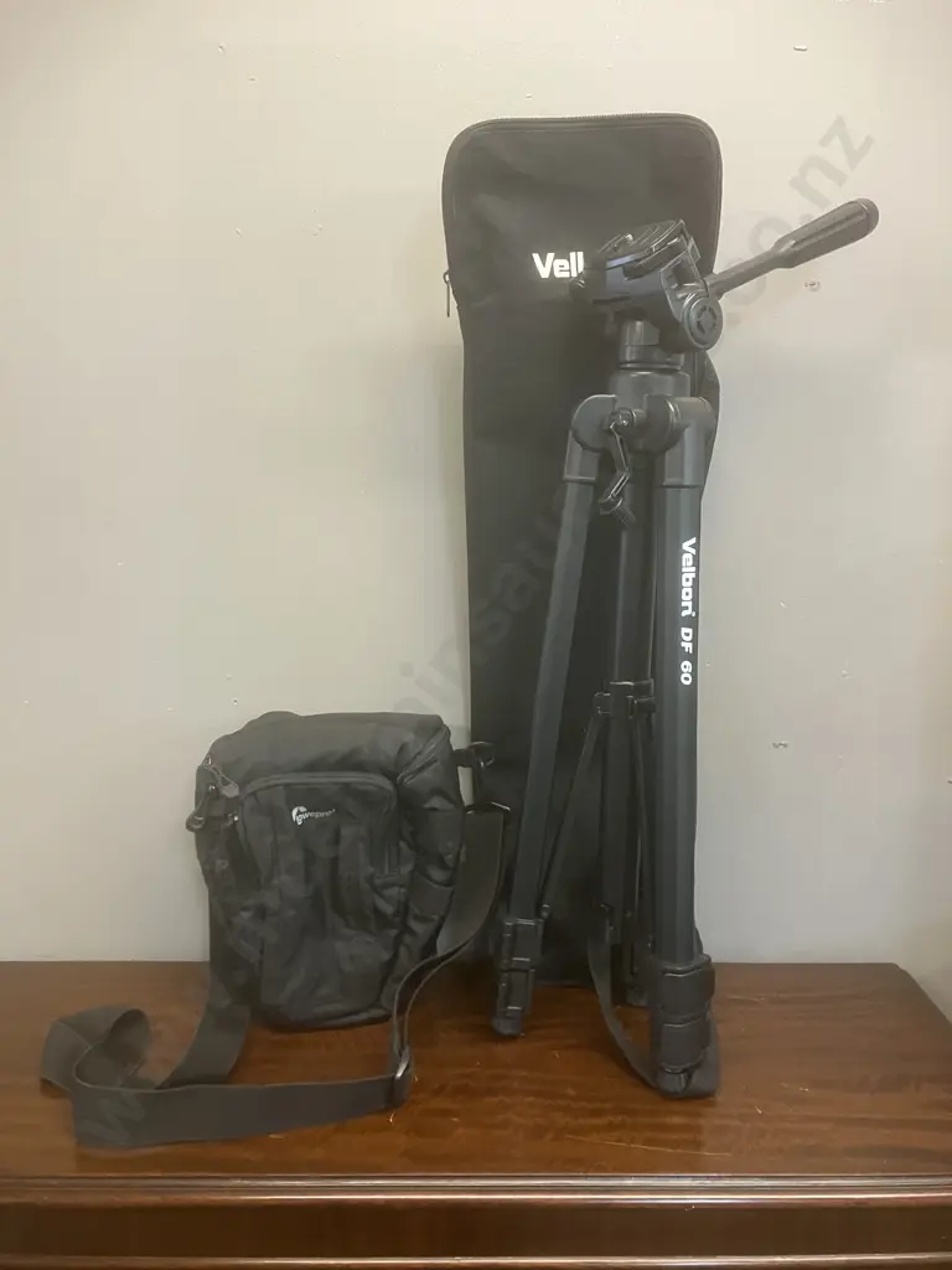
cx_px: 476
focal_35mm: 28
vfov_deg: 63.4
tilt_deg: -7.2
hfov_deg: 49.7
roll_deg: -0.6
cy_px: 635
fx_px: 1027
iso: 320
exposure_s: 1/50
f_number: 1.8
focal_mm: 3.99
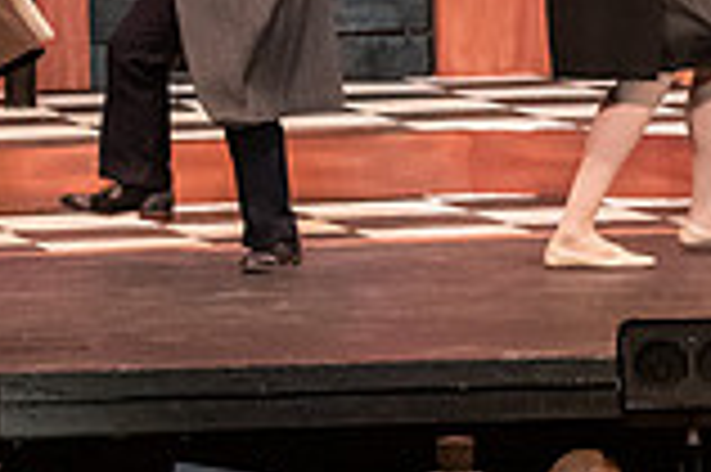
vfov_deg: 4.4
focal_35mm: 313
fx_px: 6175
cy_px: -119
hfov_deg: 6.6
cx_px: 549
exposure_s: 1/200
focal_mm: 85
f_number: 3.5
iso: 3200
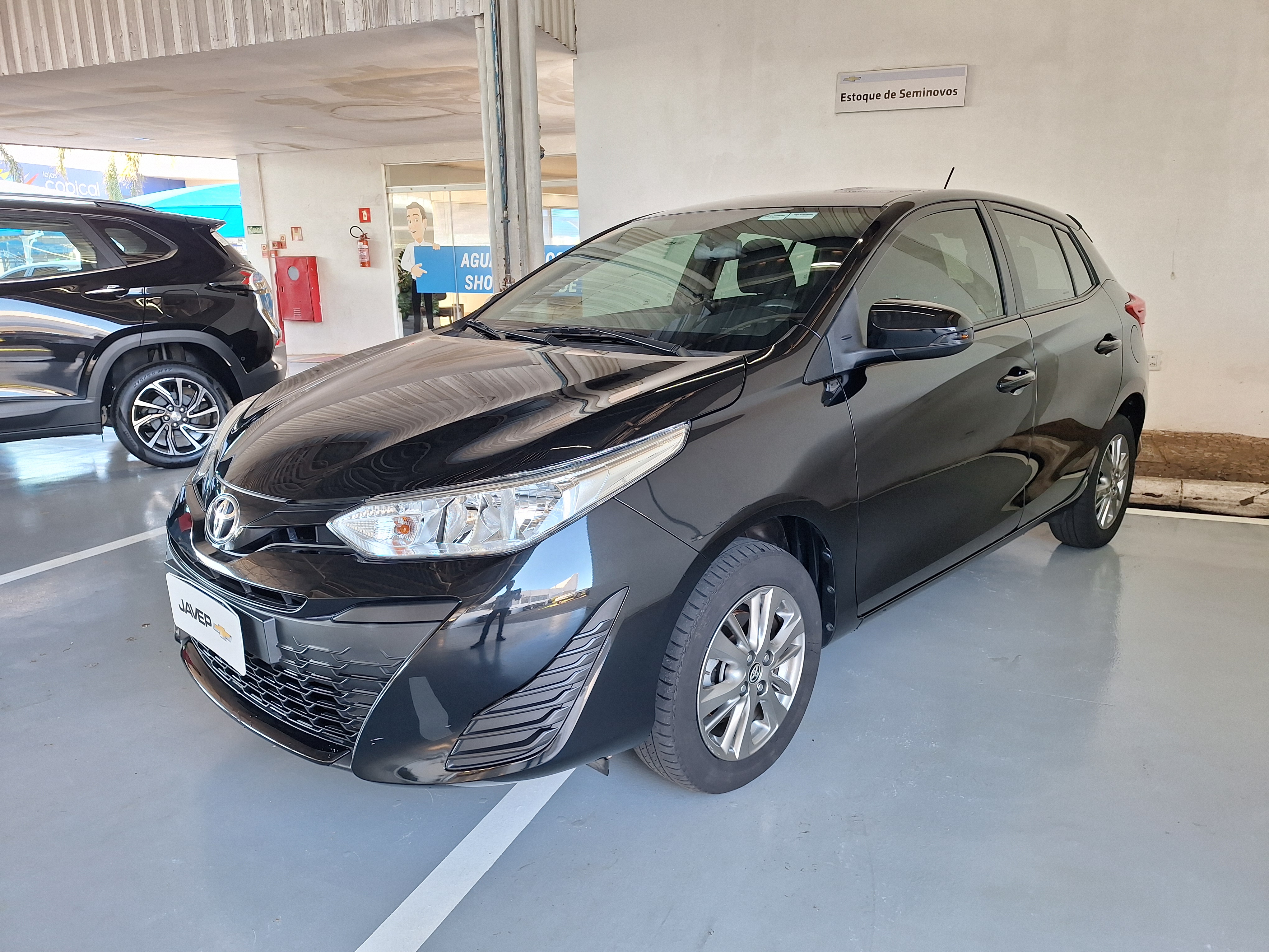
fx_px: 843
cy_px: 476
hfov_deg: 73.9
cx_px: 634
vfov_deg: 58.9
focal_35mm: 23
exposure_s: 1/60
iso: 40
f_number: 1.8
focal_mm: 5.54
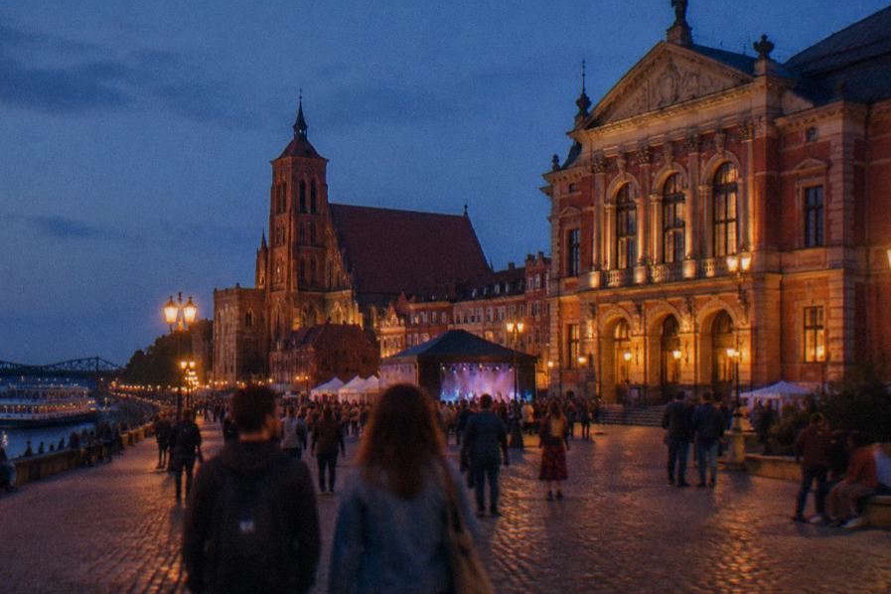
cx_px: 449
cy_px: 282
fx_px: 965
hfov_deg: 49.6
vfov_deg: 34.2
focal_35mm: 39
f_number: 5
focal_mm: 35
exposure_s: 1/60
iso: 6400
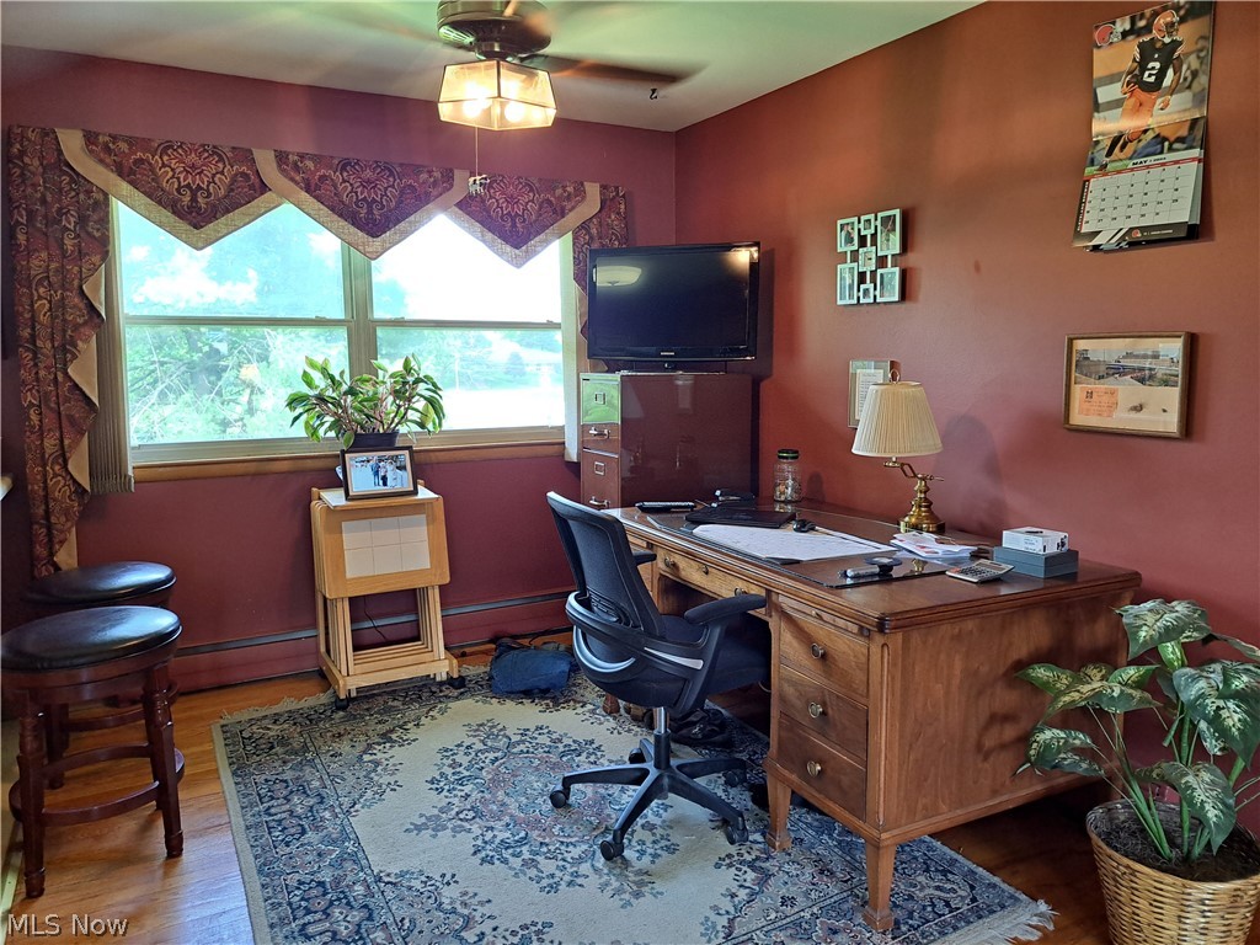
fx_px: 874
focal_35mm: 24
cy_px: 472
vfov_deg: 56.8
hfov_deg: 71.6
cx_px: 630
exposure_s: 1/60
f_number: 1.8
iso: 125
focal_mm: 5.23
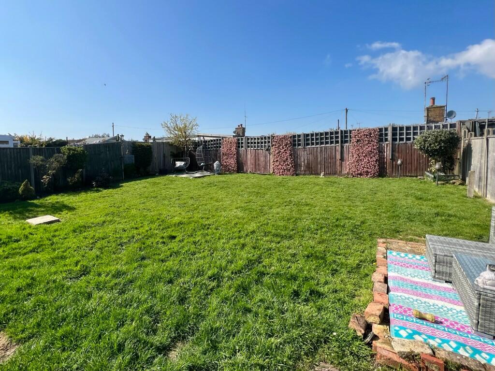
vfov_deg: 89.9
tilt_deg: -3.4
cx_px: 248
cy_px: 186
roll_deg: -1.3
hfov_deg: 106.2
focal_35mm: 13
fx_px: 186
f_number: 1.8
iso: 32
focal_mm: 1.57
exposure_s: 1/1508
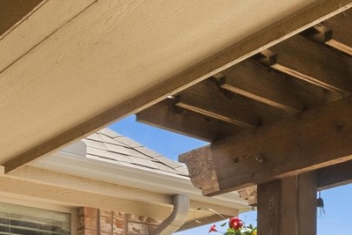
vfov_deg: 15.7
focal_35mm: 76
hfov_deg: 21.4
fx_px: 743
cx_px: 558
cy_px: 403
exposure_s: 1/340
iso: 500
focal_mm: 9
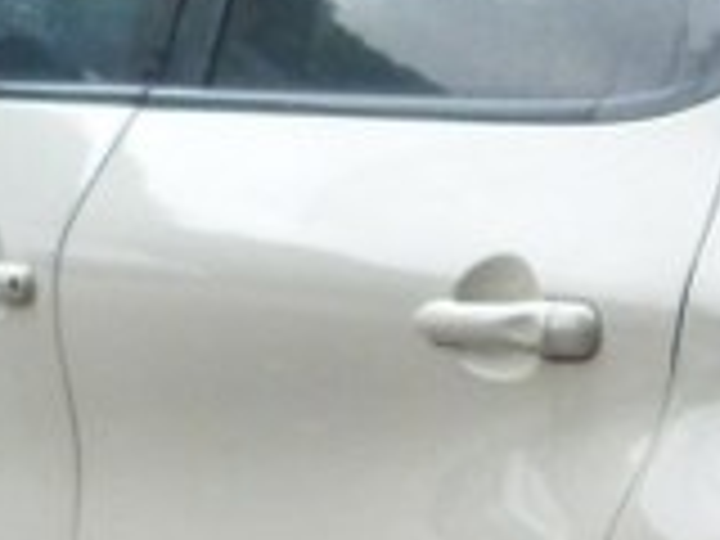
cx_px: 1192
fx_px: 2600
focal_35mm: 125
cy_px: 562
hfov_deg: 14.3
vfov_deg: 11.7
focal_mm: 4.5
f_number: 2.8
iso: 400
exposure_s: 1/60
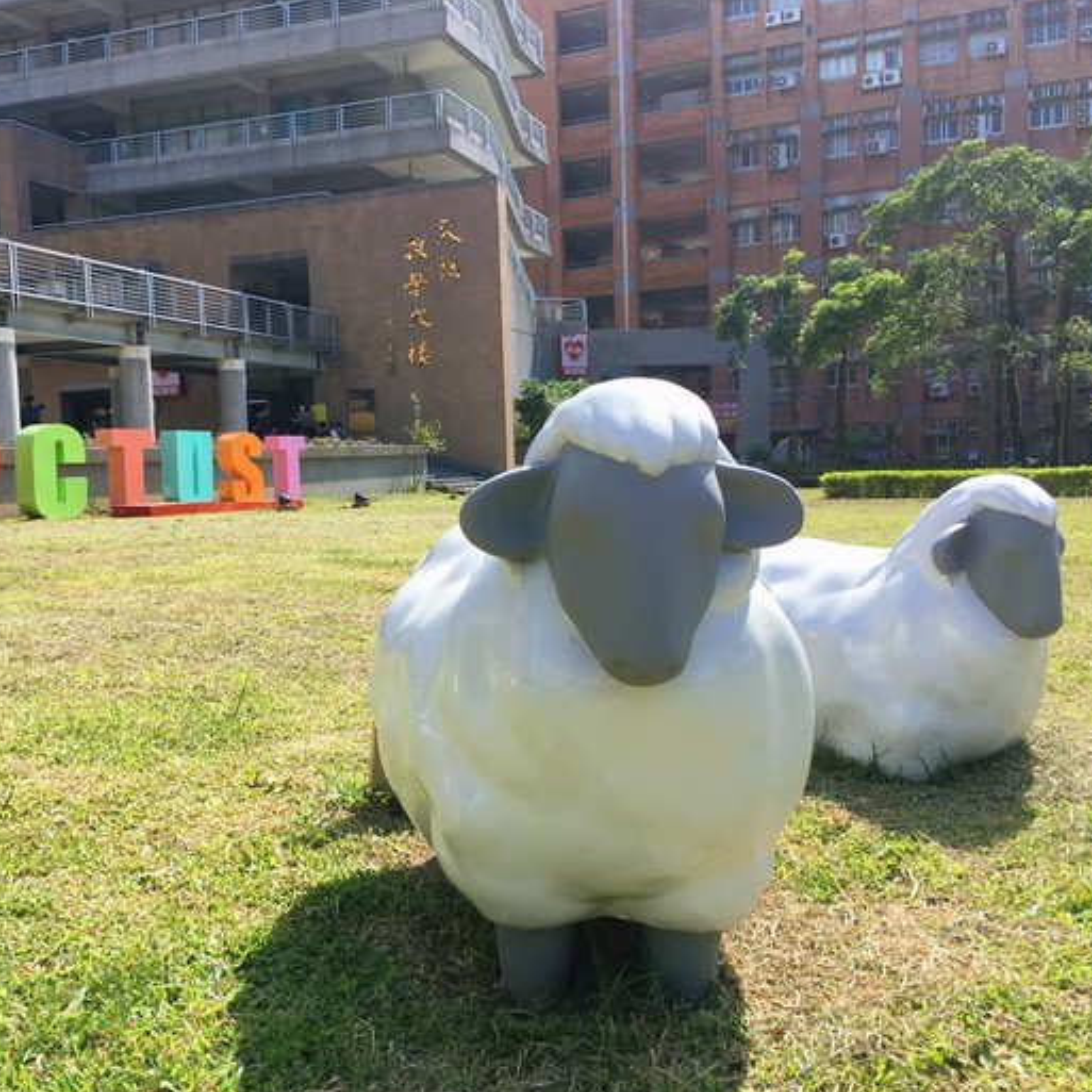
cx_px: 439
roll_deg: +2.0
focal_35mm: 35
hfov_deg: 47.0
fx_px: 1249
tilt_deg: -4.2
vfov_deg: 47.2
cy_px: 552
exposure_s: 1/1202
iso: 25
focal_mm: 4.15
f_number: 2.2
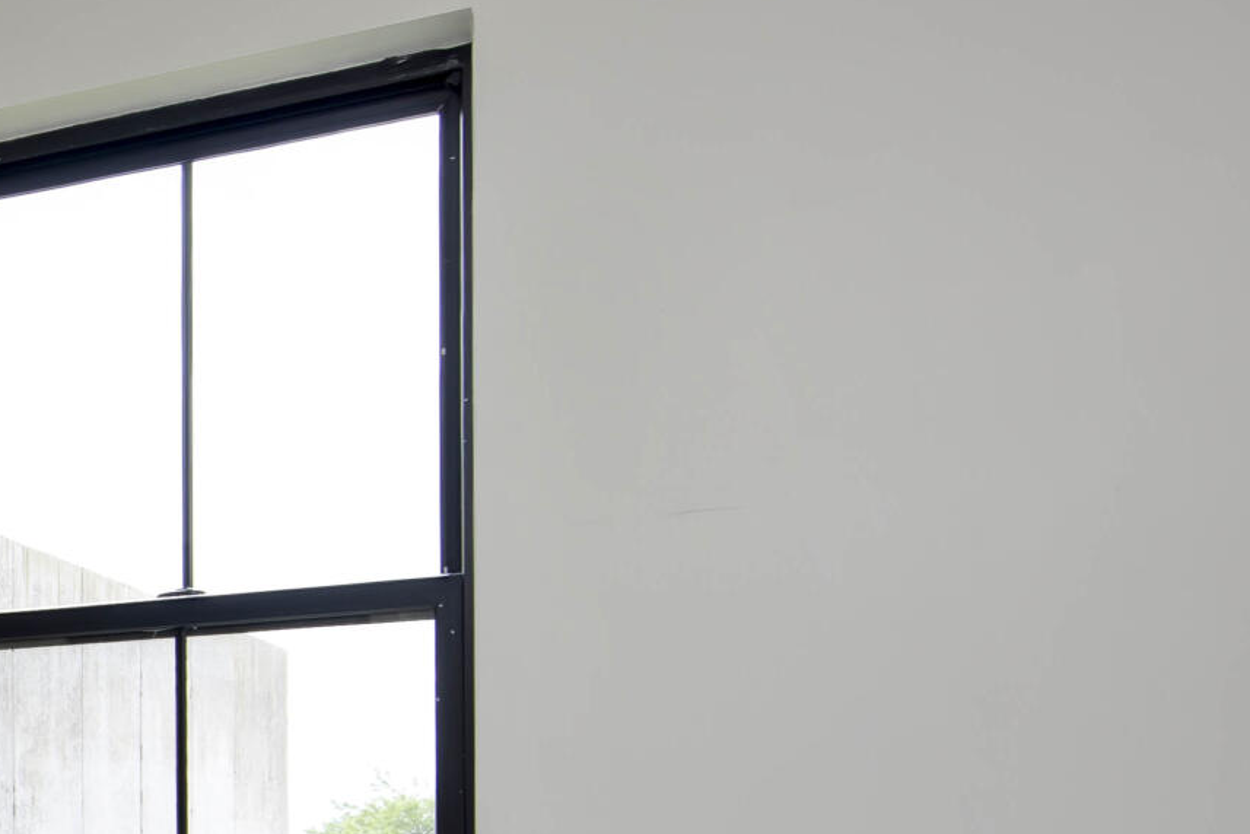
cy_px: 878
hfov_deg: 28.0
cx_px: -458
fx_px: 1945
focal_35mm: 56
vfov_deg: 23.0
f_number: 6.3
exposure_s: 1/20
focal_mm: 16
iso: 100
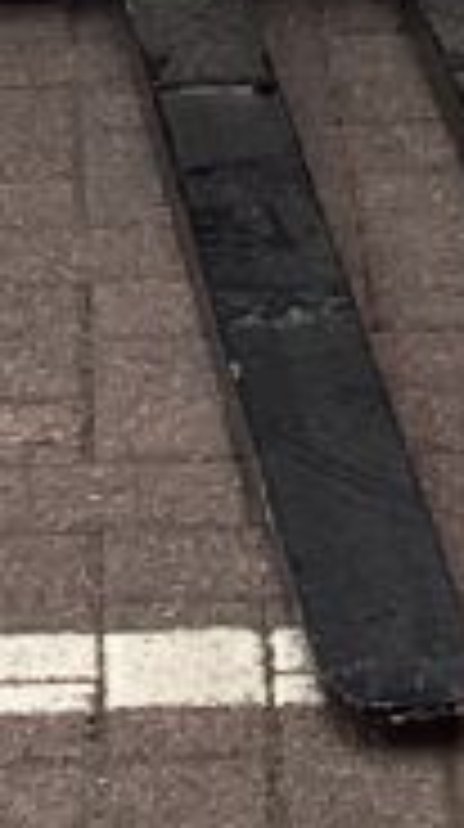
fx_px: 5159
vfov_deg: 8.4
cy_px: -1143
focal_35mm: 235
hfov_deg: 5.1
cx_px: 216
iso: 25
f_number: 2.4
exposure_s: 1/362
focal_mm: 3.3
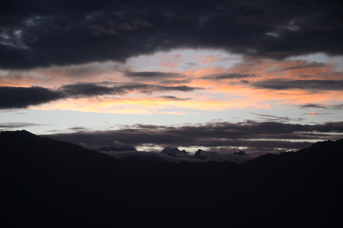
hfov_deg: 28.1
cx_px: 172
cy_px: 114
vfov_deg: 18.9
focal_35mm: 72
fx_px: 686
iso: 320
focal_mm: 72
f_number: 5
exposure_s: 1/100
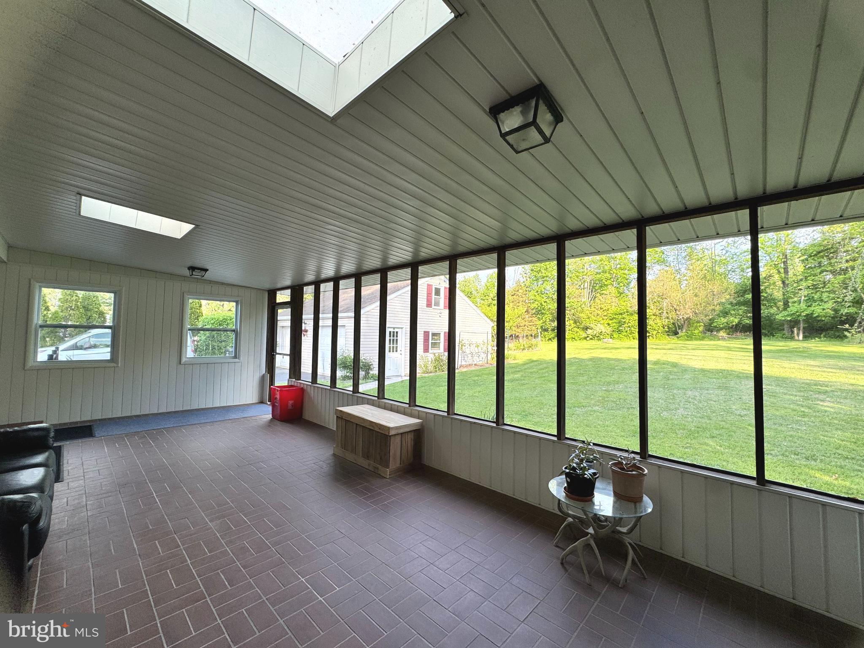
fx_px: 349
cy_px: 324
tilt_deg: +1.7
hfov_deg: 102.1
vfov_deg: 85.7
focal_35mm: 14
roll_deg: -1.4
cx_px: 432
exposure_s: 1/162
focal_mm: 2.22
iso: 40
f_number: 2.2
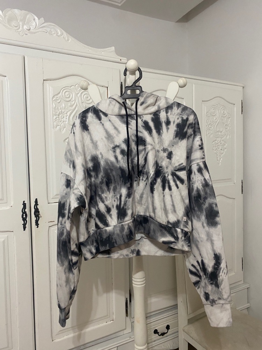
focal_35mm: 26
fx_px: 262
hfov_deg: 53.1
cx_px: 131
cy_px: 175
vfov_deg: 67.3
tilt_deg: -1.5
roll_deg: +1.0
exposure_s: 1/50
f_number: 1.8
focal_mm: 4.25
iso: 250
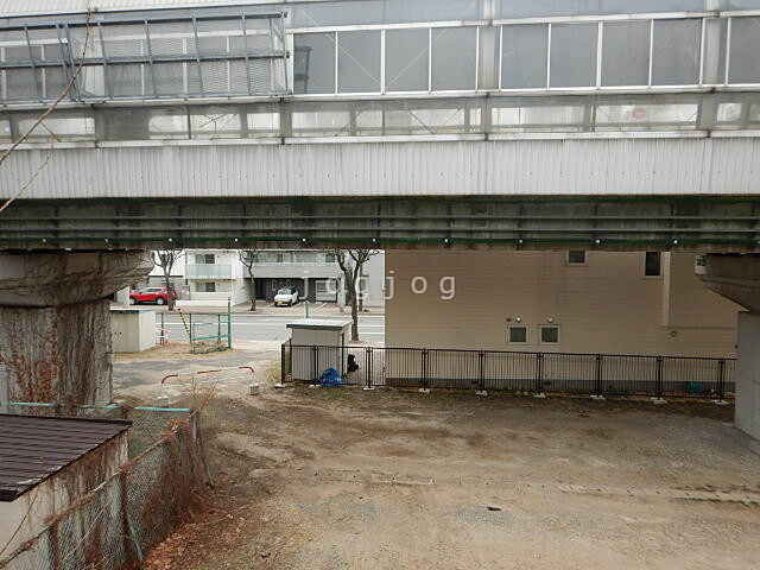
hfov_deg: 71.6
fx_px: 527
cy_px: 285
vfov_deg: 56.8
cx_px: 380
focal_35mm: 24
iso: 125
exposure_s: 1/400
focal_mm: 4.3
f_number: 2.8
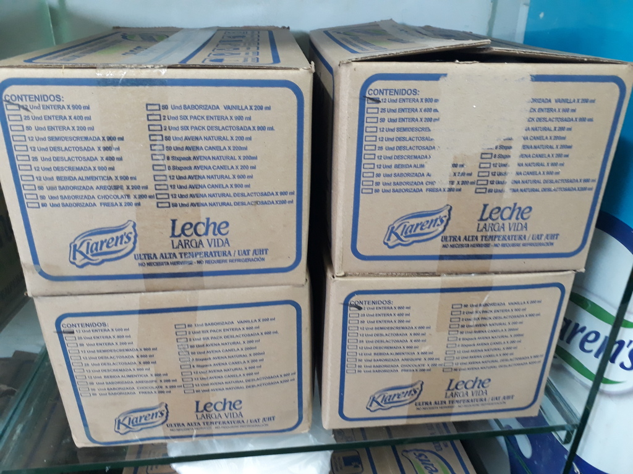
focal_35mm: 27
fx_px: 494
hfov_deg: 65.3
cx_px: 316
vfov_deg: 51.4
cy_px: 237
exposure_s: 1/15
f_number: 1.9
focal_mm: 3.6
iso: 200
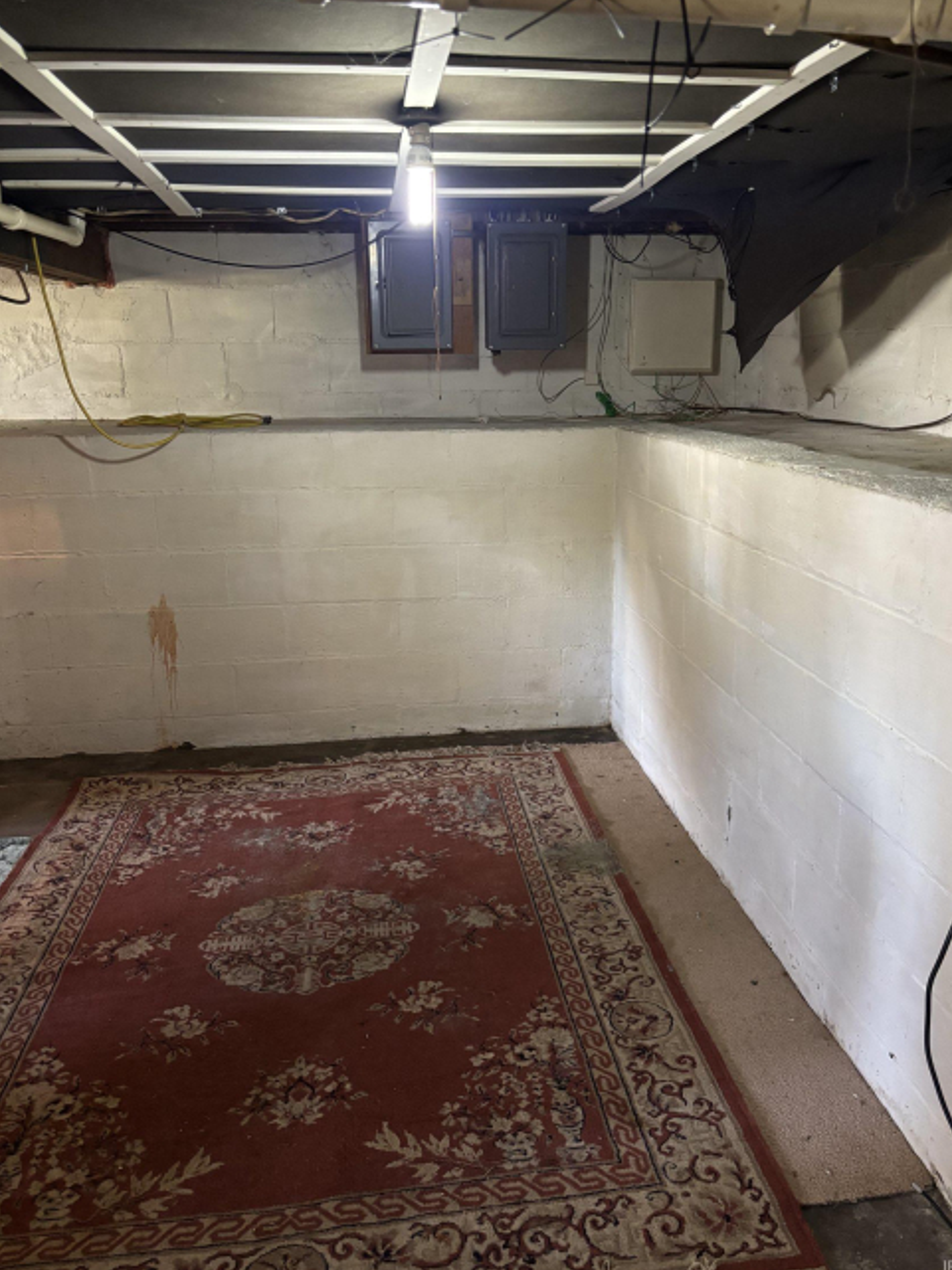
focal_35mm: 27
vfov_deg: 65.3
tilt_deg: -14.6
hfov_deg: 51.3
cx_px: 493
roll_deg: +0.8
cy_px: 618
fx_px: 991
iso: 640
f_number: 1.6
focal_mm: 5.96
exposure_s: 1/40
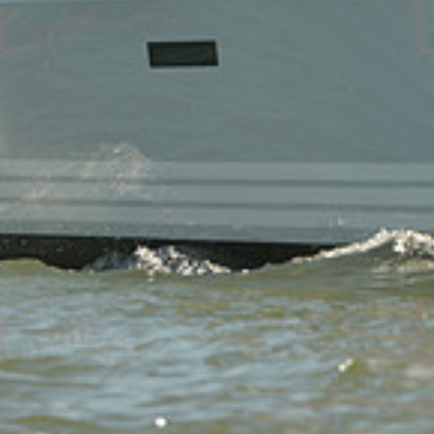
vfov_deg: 1.4
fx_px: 18383
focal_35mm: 1296
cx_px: 254
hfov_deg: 1.4
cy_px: -133
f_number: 5.6
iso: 200
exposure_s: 1/1600
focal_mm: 380
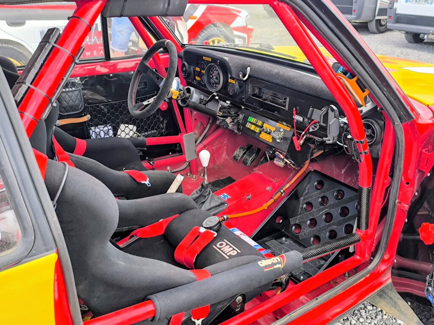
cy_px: 162
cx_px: 217
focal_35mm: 35
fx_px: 439
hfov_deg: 52.6
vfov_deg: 40.7
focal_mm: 6.14
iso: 50
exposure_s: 1/100
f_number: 1.65
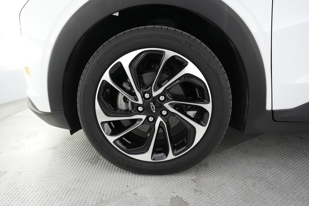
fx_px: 214
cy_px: 103
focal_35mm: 25
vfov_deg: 51.2
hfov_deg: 71.5
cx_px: 154
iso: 6400
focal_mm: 25
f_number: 4.5
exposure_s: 1/125
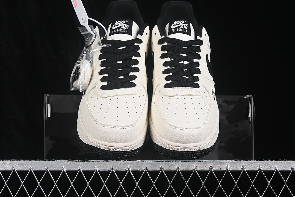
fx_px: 615
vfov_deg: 18.2
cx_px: 148
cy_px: 98
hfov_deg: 27.0
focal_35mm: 75
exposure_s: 1/80
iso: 160
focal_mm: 50
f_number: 8
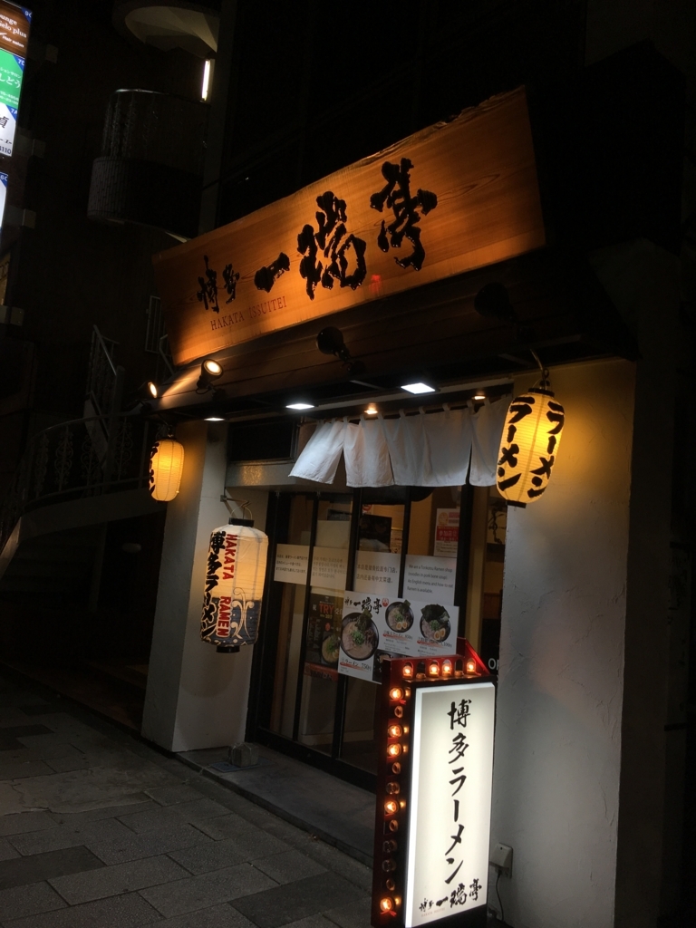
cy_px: 464
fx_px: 777
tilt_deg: +6.5
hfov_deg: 48.2
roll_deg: -4.9
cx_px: 348
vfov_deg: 61.7
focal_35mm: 29
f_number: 2.2
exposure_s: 1/60
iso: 25
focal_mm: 4.15
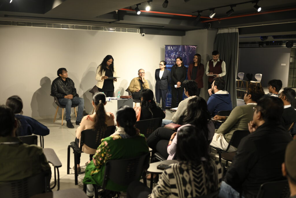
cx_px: 148
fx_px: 288
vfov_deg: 37.9
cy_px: 99
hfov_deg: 54.4
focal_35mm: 35
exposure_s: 1/100
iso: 250
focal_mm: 35
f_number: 2.5
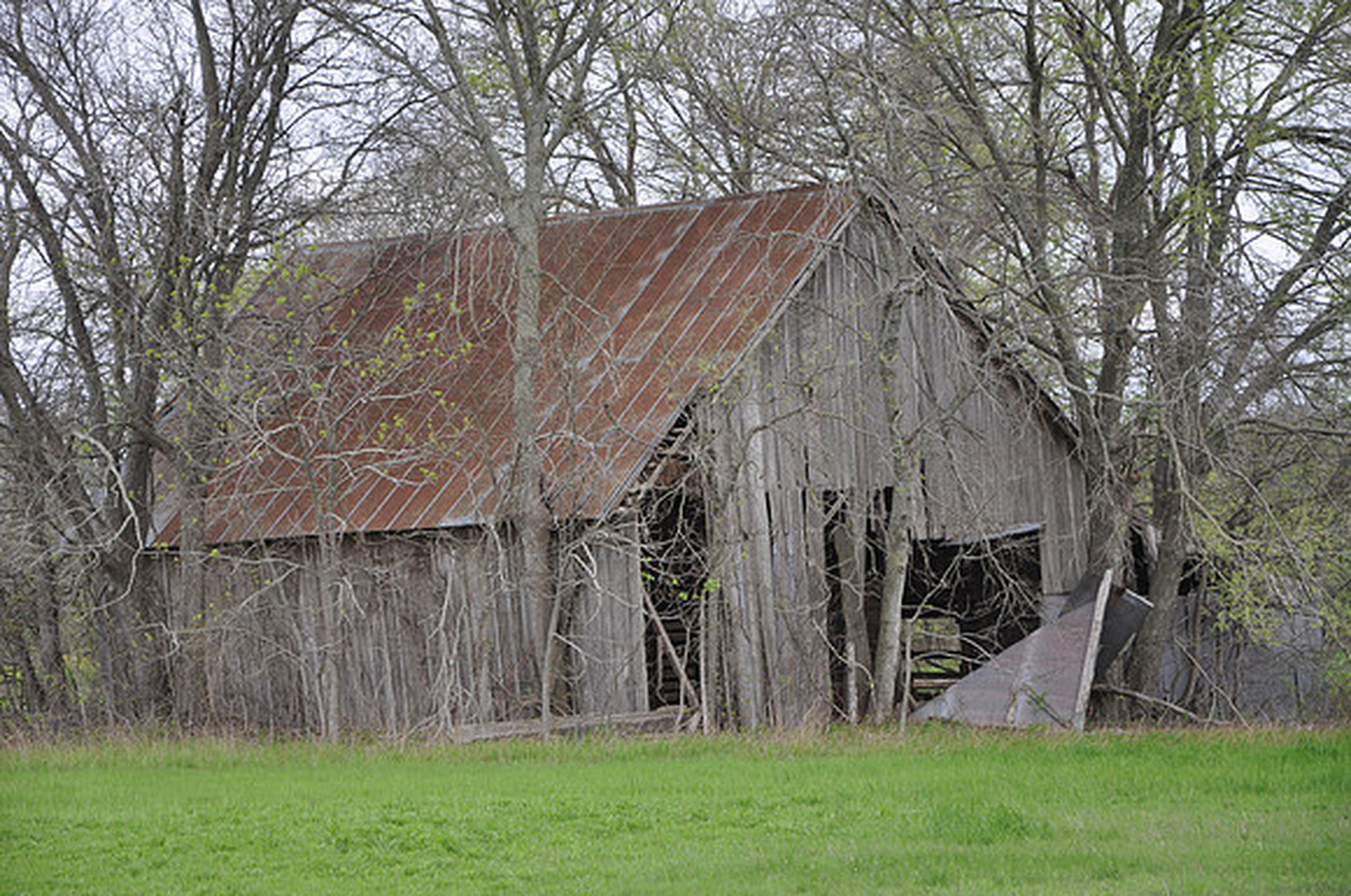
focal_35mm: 120
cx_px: 676
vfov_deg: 11.4
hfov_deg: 17.1
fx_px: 4497
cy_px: 448
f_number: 5.6
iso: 320
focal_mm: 80
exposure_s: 1/125
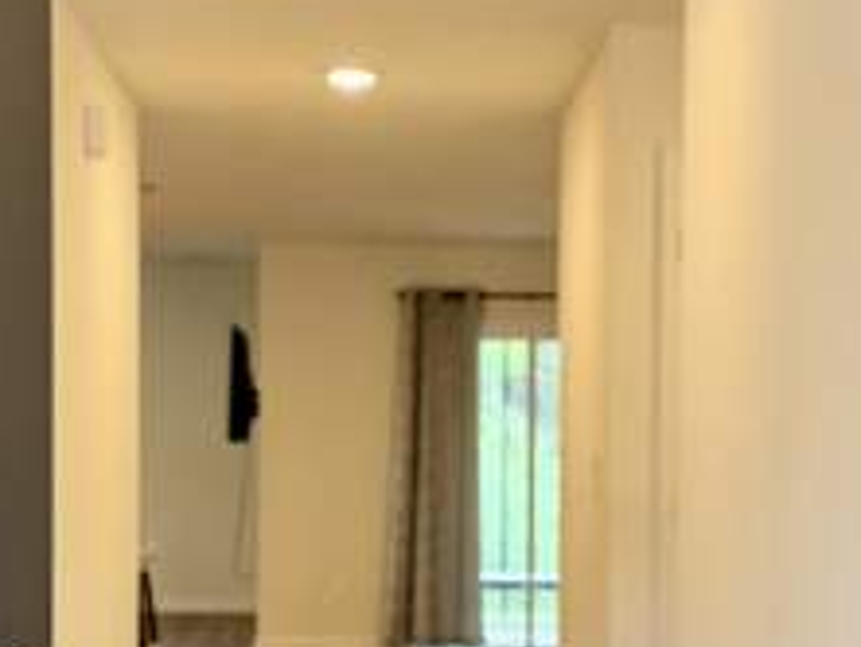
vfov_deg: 16.9
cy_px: 495
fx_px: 2165
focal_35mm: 87
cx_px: 417
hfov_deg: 22.5
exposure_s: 1/120
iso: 160
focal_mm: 6.76
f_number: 1.78
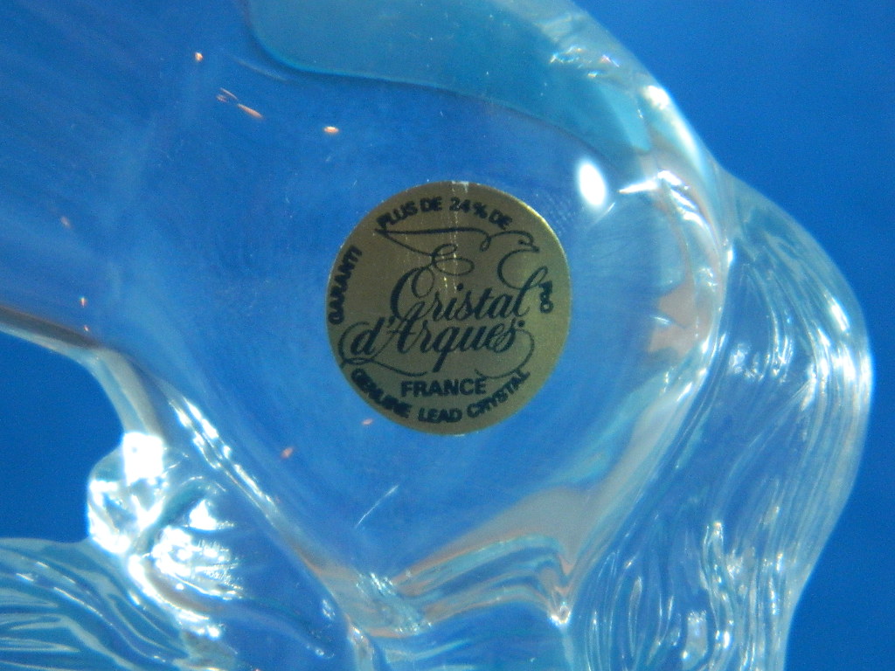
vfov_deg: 5.3
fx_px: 7188
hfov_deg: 7.1
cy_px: 336
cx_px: 448
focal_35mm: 278
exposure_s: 1/30
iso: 400
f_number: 5.6
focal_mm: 50
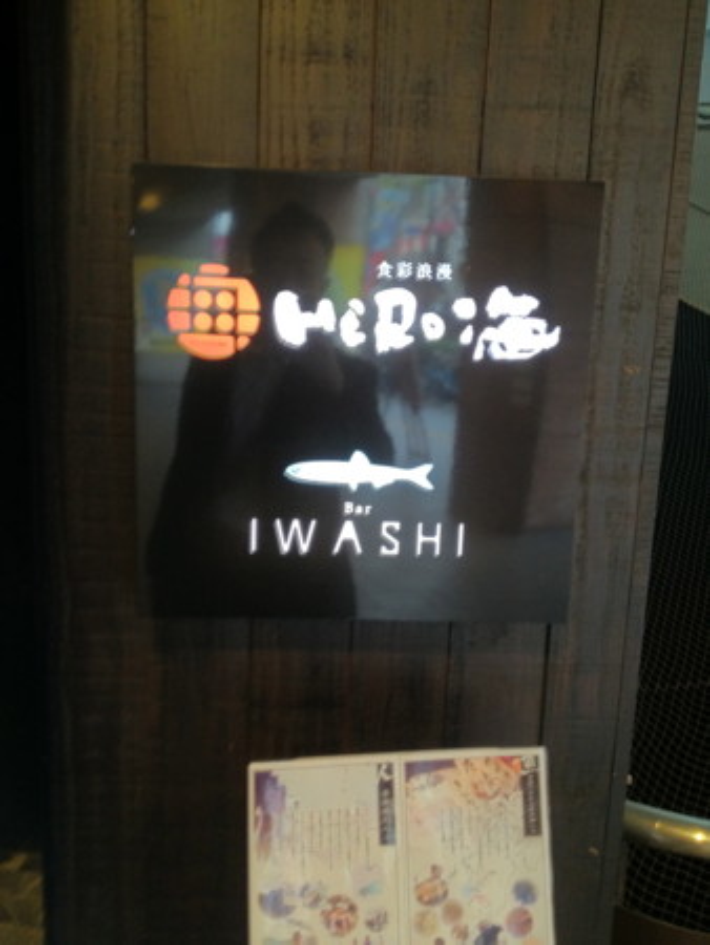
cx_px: 355
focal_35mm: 35
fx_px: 956
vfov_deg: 52.6
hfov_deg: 40.7
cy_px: 472
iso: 250
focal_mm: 4.28
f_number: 2.4
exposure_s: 1/20
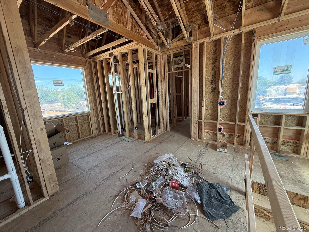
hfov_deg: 102.1
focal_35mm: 14
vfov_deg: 85.7
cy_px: 116
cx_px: 154
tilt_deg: -9.3
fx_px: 125
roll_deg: +2.8
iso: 160
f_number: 2.2
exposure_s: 1/99
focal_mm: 2.22
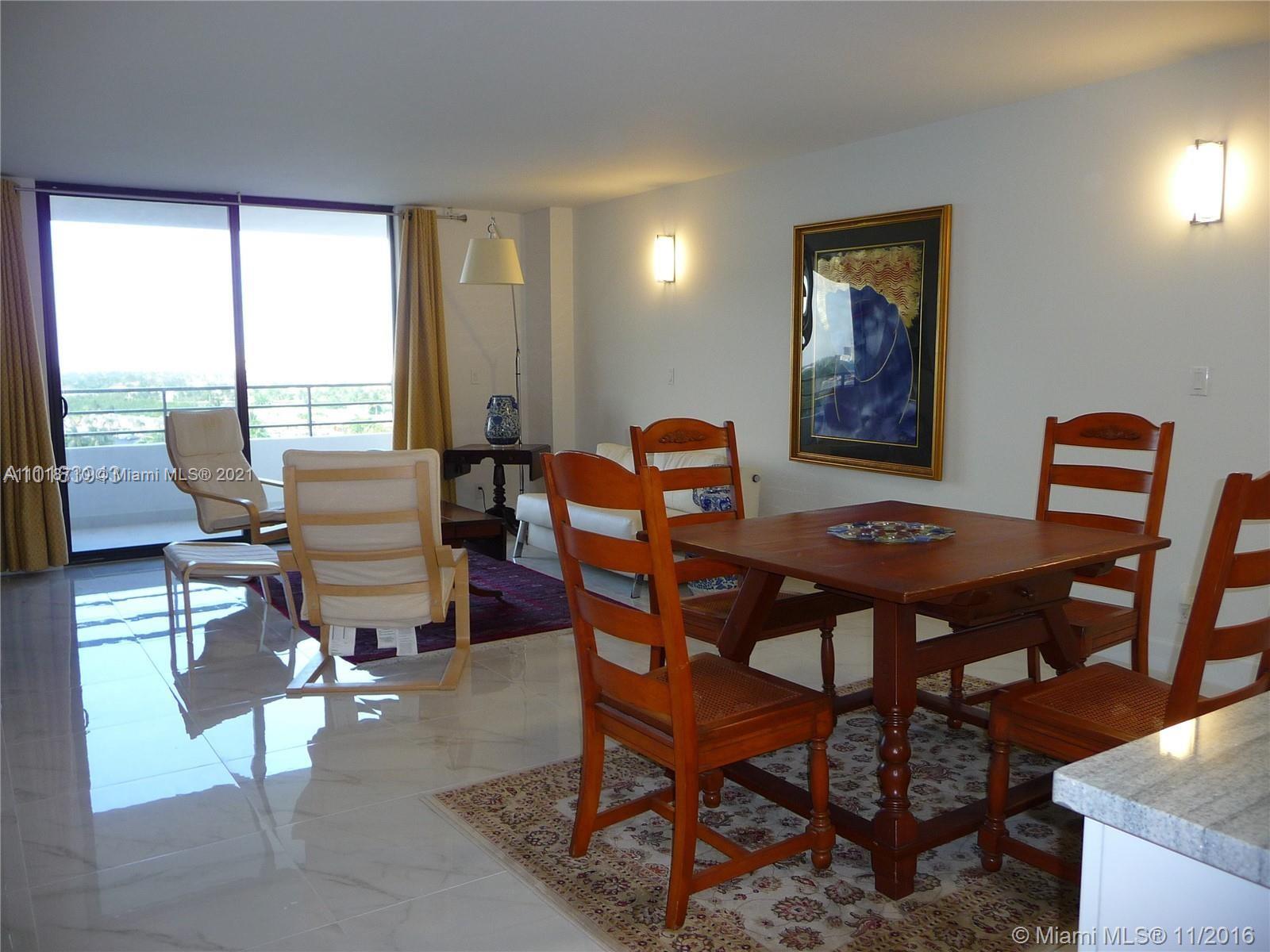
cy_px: 476
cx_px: 635
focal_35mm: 28
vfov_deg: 49.7
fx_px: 1027
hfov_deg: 63.4
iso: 125
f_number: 3.3
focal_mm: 4.7
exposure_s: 1/30
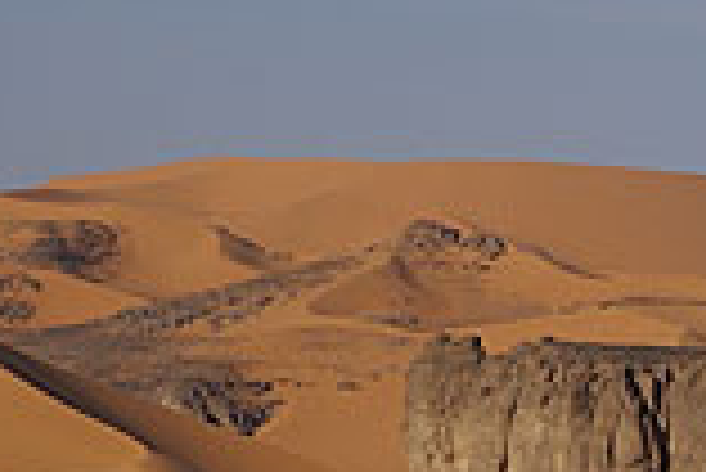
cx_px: 953
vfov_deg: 3.5
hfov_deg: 5.3
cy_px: 557
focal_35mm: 388
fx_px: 7616
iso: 100
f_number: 13
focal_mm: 90
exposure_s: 1/200
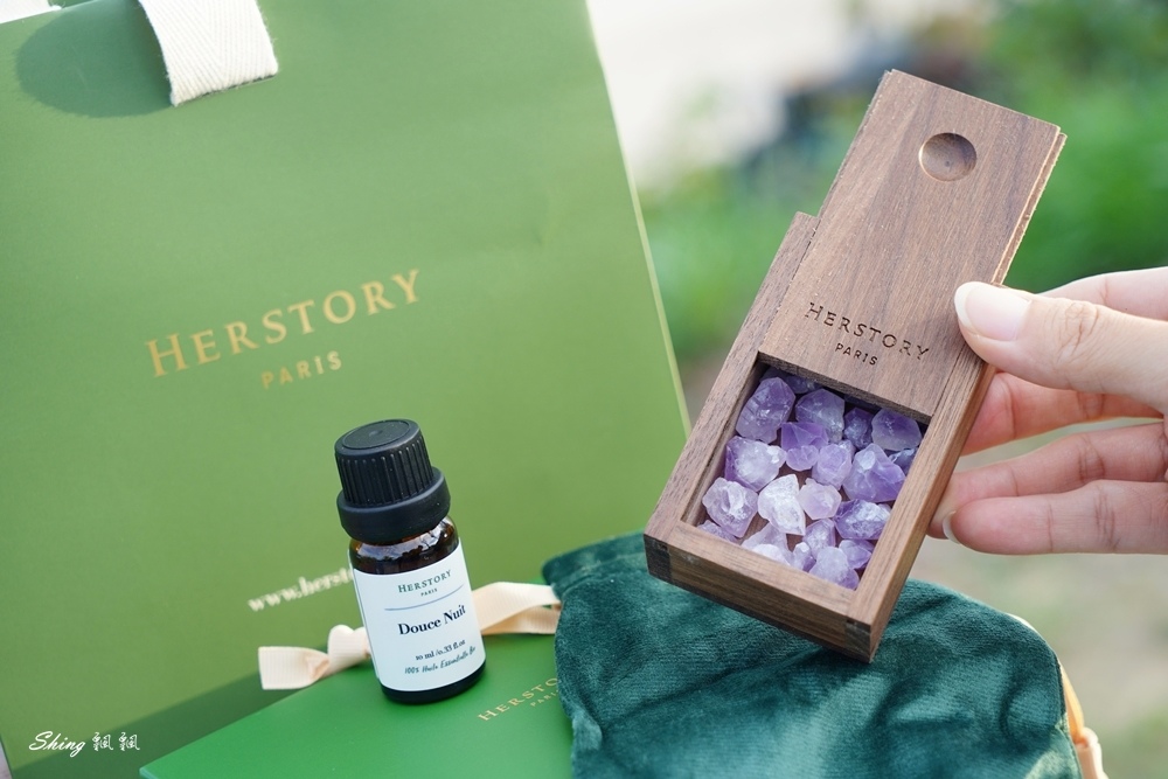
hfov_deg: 28.8
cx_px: 584
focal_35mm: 70
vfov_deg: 19.5
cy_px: 390
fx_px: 2271
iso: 160
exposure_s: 1/80
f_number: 5.6
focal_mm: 70
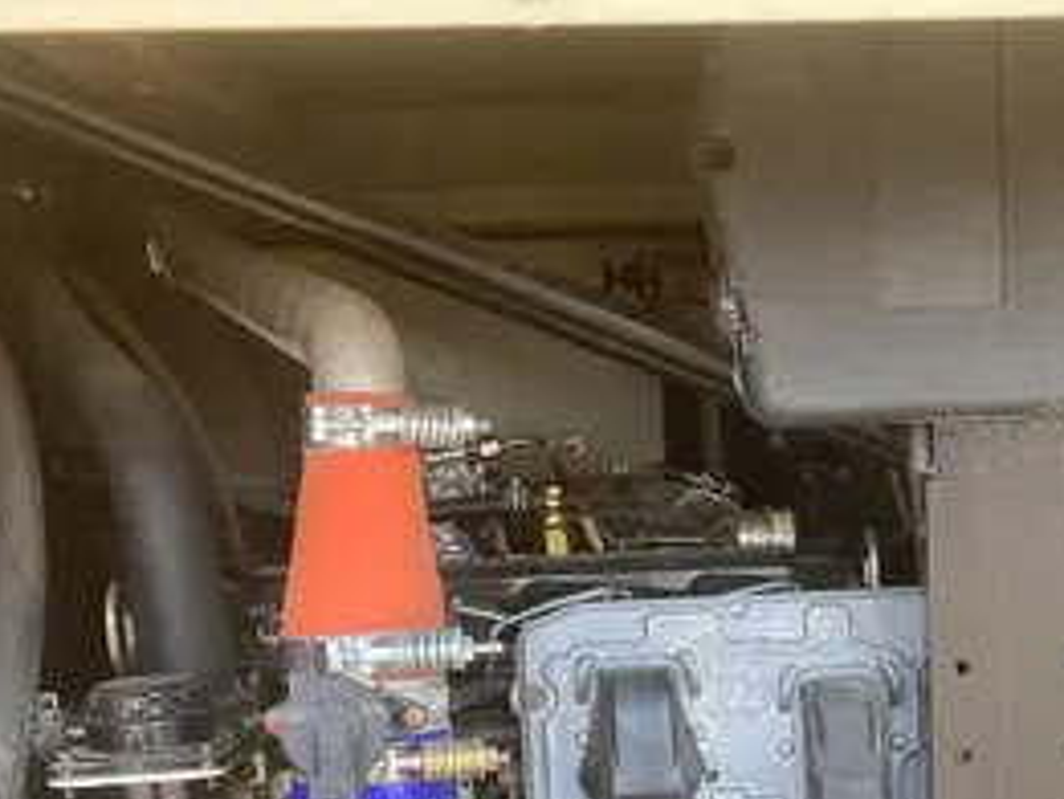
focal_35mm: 59
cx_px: 840
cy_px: 825
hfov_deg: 31.9
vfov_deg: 23.6
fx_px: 1814
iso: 20
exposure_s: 1/133
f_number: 1.8
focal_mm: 3.99
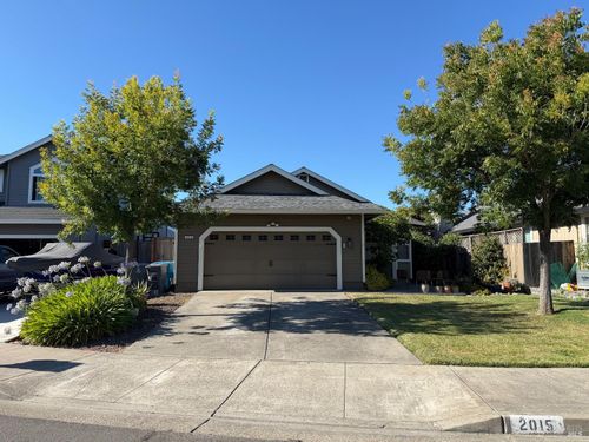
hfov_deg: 71.6
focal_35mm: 24
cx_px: 294
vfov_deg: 56.8
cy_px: 221
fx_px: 408
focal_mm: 6.76
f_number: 1.78
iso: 80
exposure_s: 1/2611
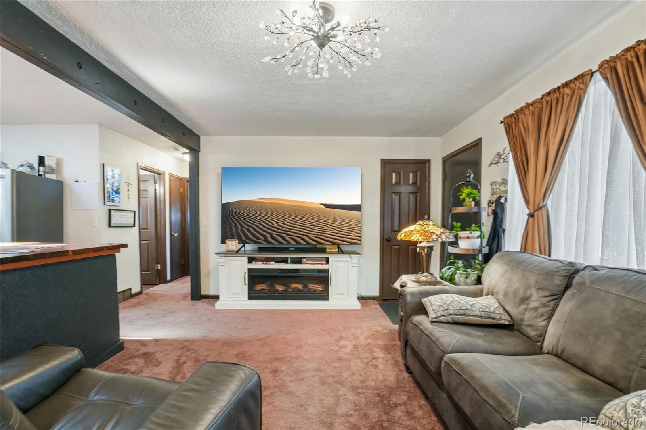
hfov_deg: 100.4
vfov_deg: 77.3
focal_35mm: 15
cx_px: 323
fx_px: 269
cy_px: 215
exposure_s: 1/4
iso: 400
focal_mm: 10
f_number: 8
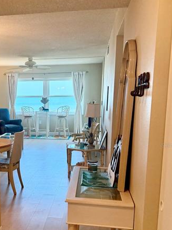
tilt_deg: -10.0
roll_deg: -0.3
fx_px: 278
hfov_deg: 33.4
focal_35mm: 42
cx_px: 35
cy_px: 145
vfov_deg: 44.4
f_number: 1.78
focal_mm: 6.76
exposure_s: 1/202
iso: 200
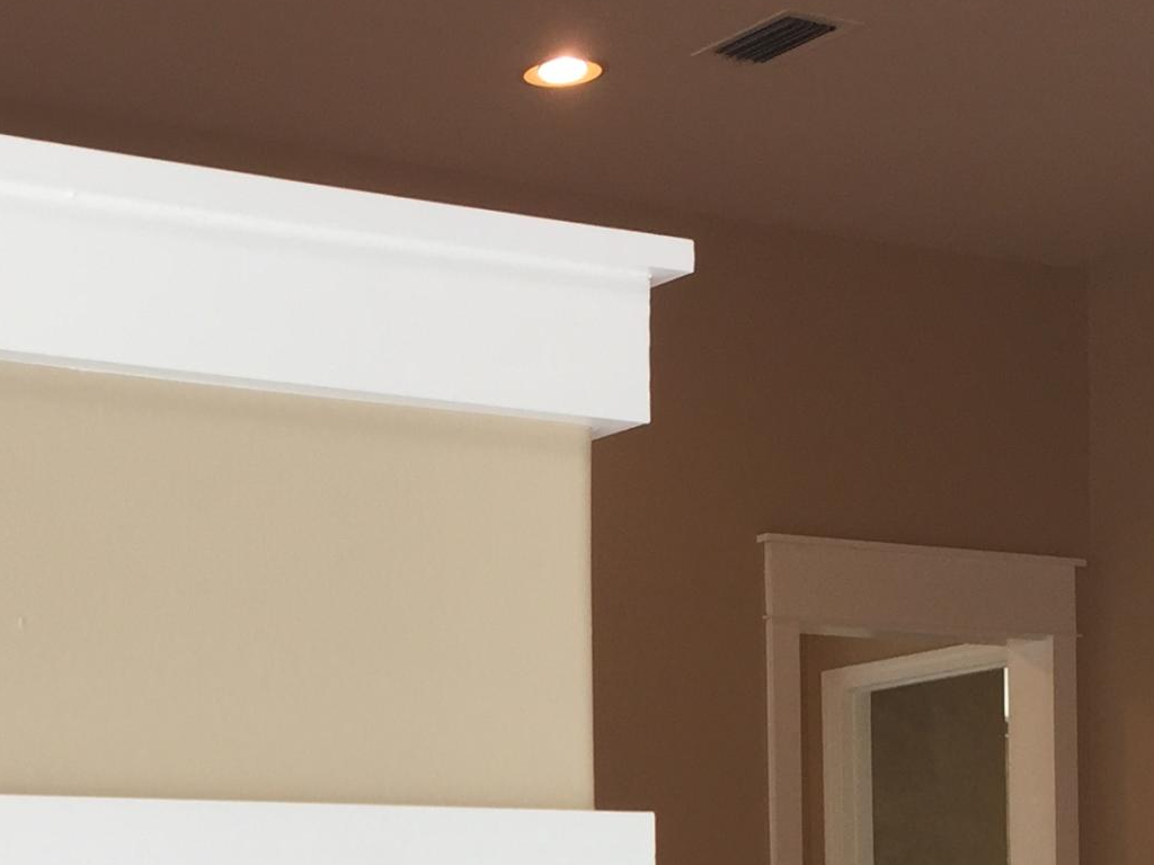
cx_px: 190
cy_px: 1233
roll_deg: +0.2
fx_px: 2834
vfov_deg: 16.1
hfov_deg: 22.6
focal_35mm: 85
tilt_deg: -2.7
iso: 32
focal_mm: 4.15
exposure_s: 1/60
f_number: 2.2
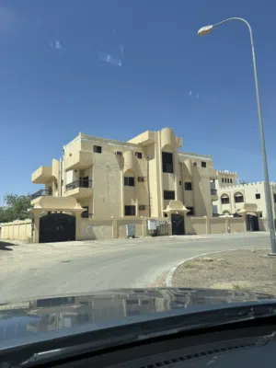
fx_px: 255
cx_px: 138
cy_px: 184
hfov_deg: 56.8
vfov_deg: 71.6
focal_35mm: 24
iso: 80
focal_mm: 6.76
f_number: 1.78
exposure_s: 1/4673
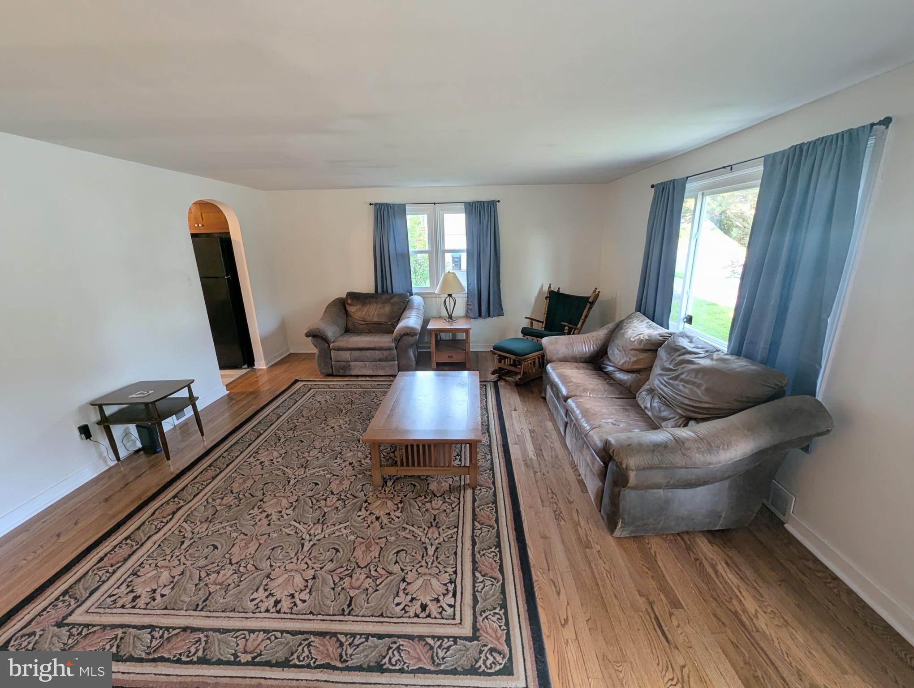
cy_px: 344
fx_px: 344
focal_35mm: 13
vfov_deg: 90.1
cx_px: 457
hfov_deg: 106.1
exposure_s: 1/23.8
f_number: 2.2
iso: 77
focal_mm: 1.95
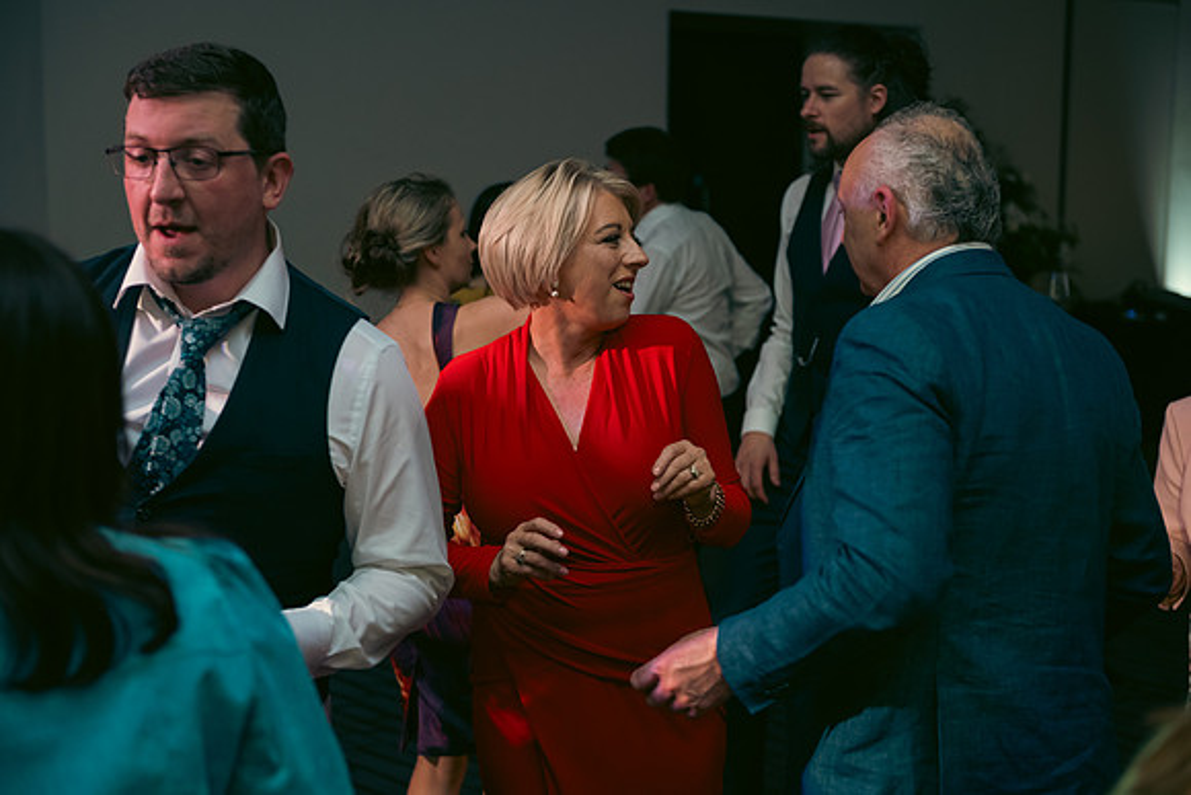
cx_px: 596
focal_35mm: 58
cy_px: 398
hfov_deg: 34.5
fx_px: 1919
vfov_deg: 23.4
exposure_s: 1/160
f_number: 3.5
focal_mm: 58
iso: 800
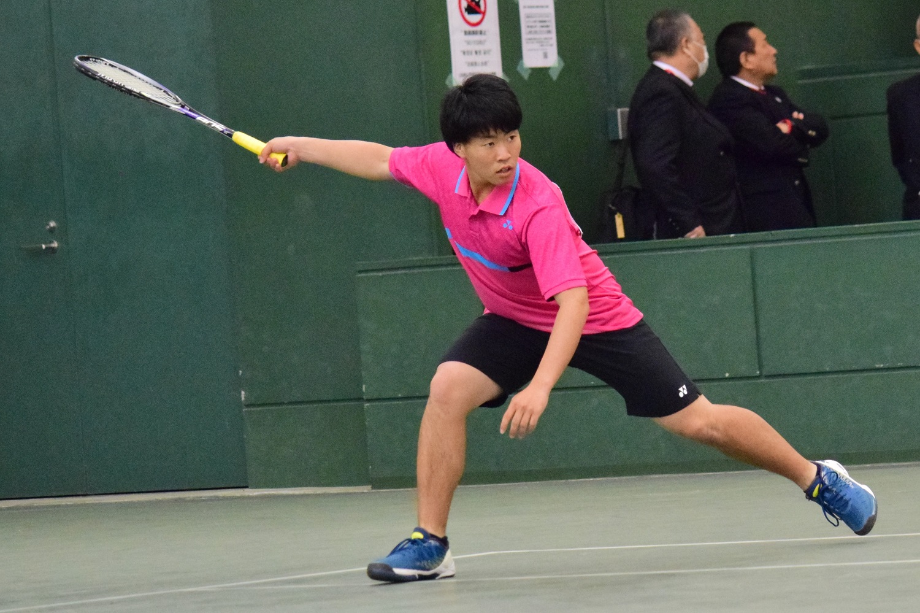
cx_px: 460
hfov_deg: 11.8
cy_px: 306
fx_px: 4445
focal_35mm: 174
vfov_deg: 7.9
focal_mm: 116
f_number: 4.8
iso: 4000
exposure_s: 1/800
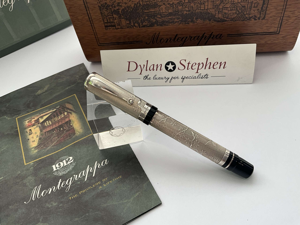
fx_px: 251
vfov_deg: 48.2
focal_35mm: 29
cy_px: 112
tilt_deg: -49.4
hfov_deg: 61.7
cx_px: 150
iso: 25
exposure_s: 1/100
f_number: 1.8
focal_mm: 3
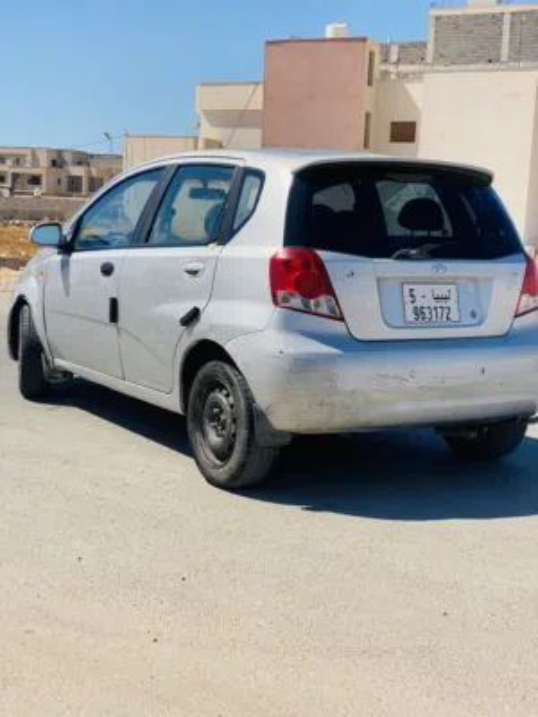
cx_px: 269
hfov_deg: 28.0
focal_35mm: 52
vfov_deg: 36.8
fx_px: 1078
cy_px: 358
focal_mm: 6
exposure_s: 1/1916
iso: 20
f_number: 2
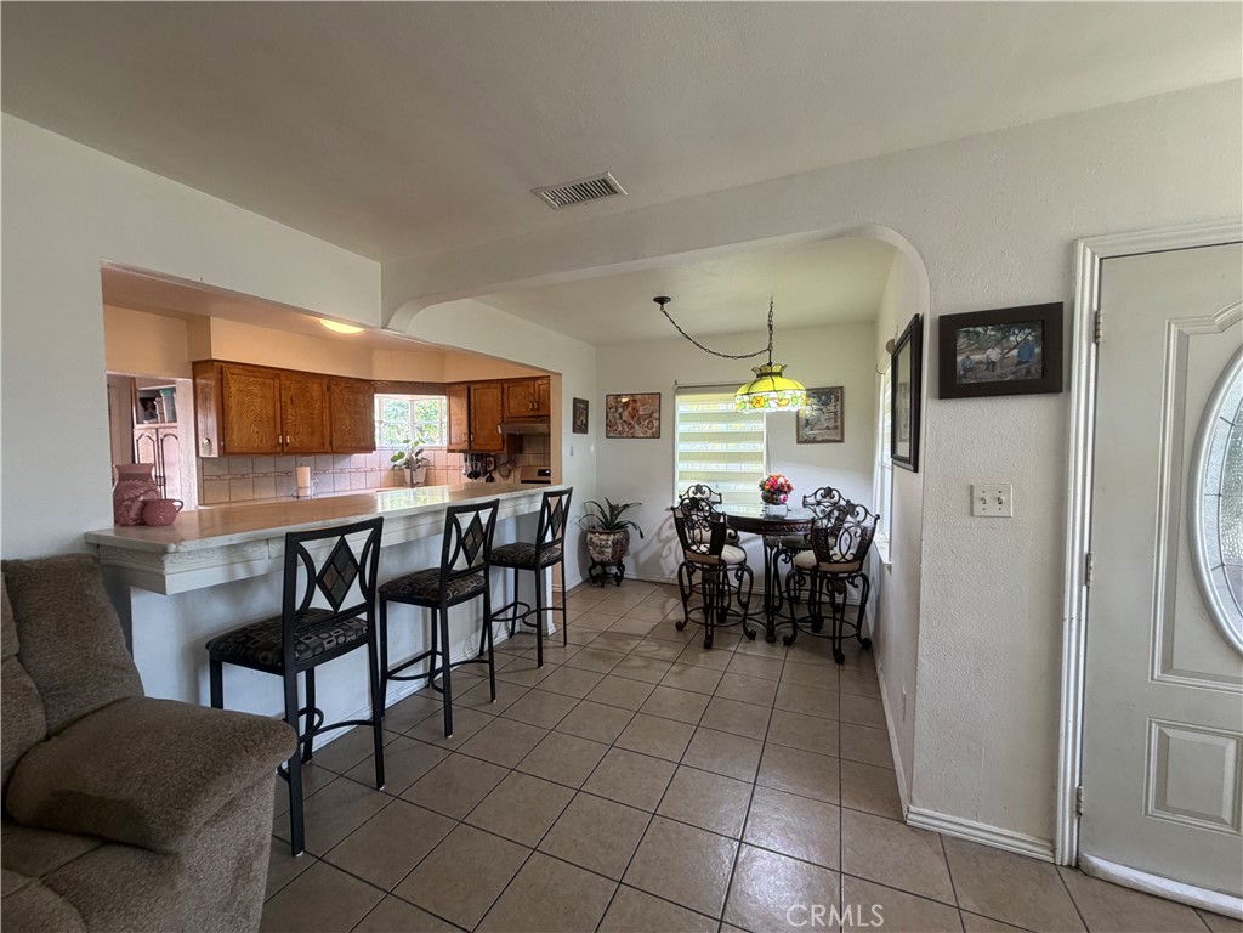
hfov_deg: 102.1
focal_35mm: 14
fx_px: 503
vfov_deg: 85.7
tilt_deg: -2.7
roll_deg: +0.4
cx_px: 622
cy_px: 466
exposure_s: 1/60
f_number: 2.2
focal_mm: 2.22
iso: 200
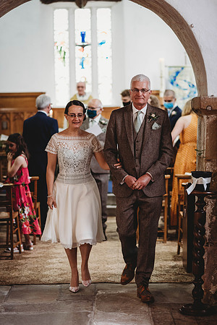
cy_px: 162
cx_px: 108
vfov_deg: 23.9
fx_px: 768
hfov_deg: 16.1
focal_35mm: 85
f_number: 2
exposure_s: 1/160
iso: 2500
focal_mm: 85
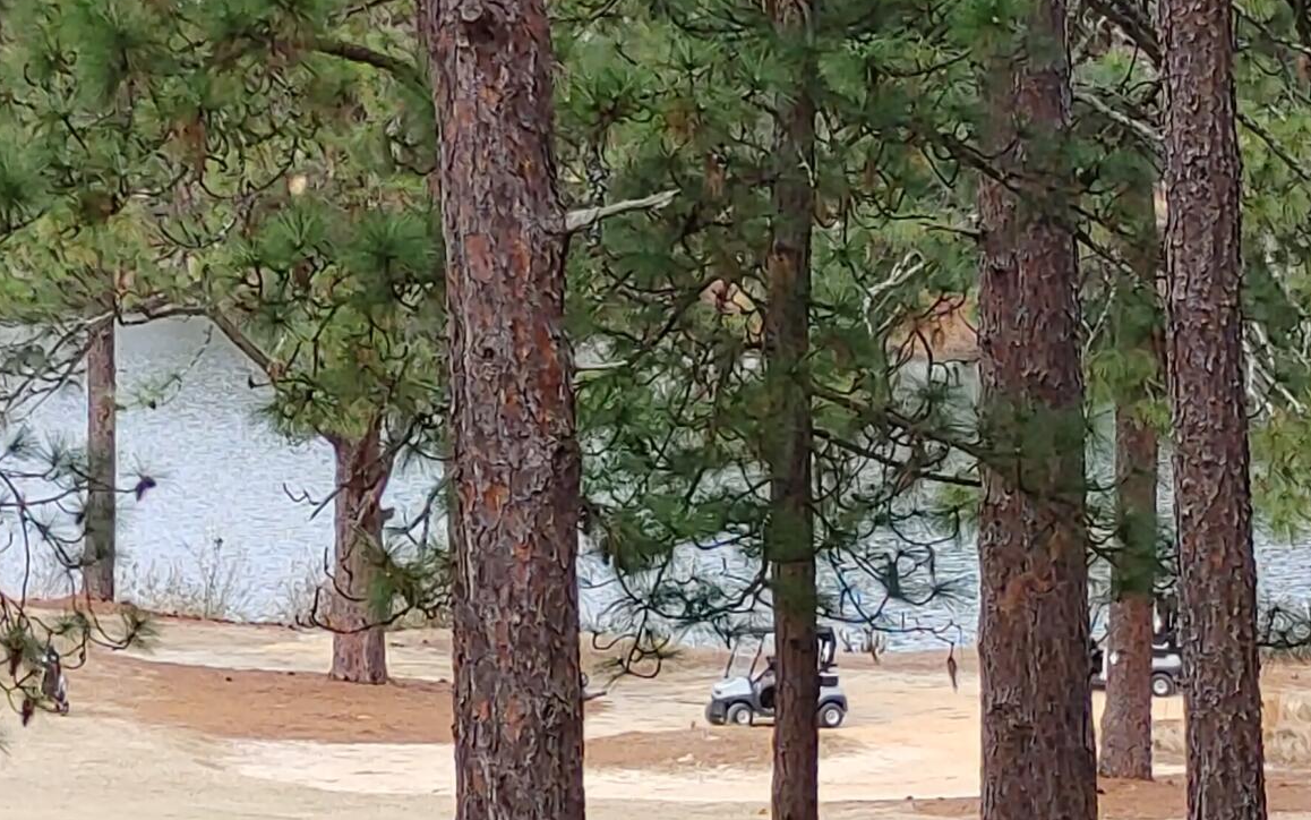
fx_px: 8147
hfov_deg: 9.2
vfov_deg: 5.7
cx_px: 237
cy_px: -188
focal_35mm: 228
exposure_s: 1/313
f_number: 1.8
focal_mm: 5.58
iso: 50
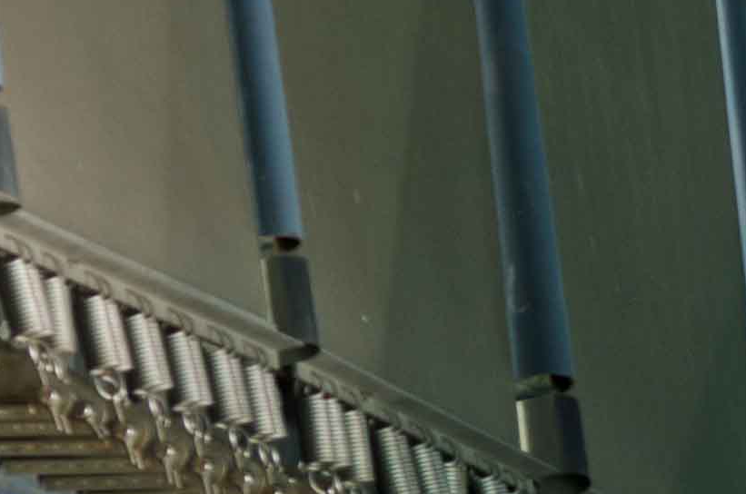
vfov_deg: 1.1
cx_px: 1712
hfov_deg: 1.6
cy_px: 370
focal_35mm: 1260
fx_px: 26059
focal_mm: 140
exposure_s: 15
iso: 100
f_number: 5
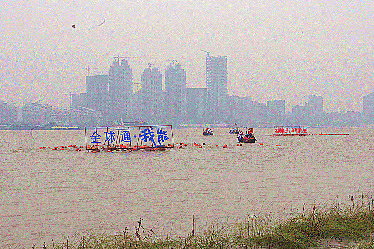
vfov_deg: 16.6
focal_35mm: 82
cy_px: 124
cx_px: 187
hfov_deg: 24.8
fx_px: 851
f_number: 22
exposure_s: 1/125
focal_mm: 55
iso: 200
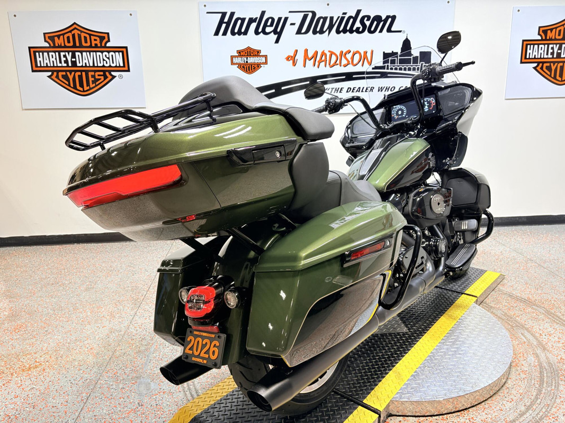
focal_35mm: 26
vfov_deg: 53.1
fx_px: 424
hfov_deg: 67.3
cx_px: 282
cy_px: 212
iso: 64
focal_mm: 5.96
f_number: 1.6
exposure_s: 1/117
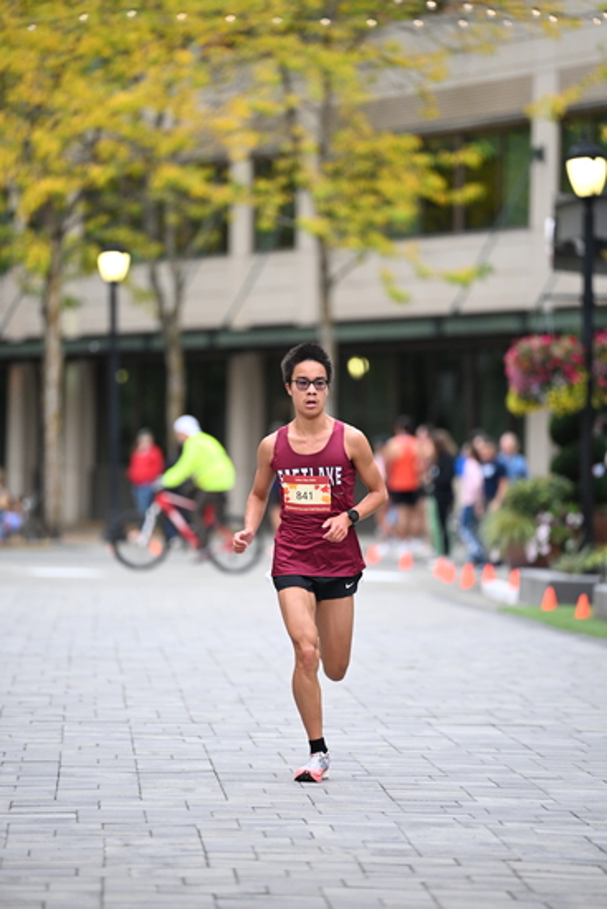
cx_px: 304
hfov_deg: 6.9
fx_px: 5055
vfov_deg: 10.3
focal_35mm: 200
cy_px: 454
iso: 1600
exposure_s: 1/800
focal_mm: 200
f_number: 2.8
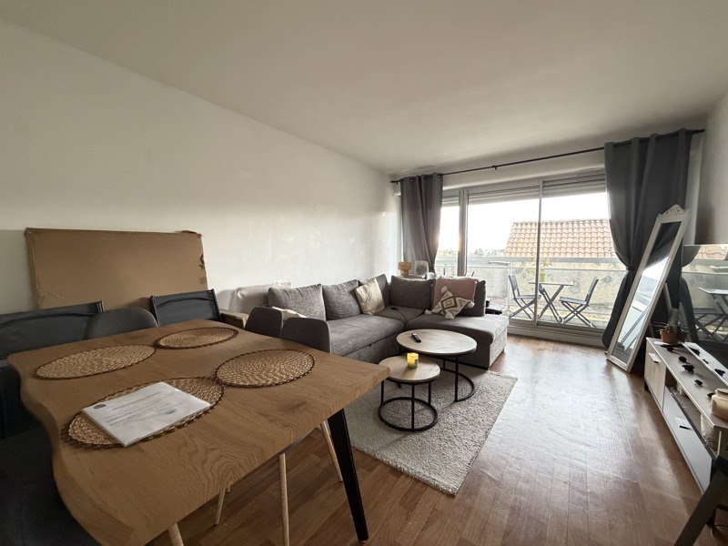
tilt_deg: -4.5
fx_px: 294
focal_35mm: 14
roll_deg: +0.0
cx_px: 364
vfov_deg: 85.7
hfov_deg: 102.1
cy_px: 273
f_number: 2.2
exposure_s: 1/60
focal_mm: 2.22
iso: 640
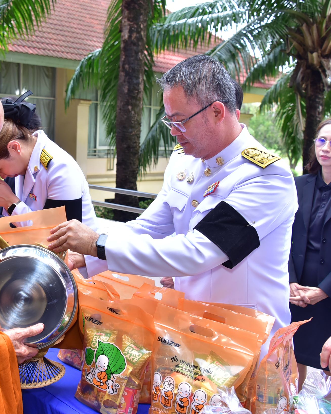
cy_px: 207
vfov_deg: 40.3
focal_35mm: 46
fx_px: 563
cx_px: 105
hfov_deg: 32.4
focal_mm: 32
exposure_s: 1/200
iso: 640
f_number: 5.6
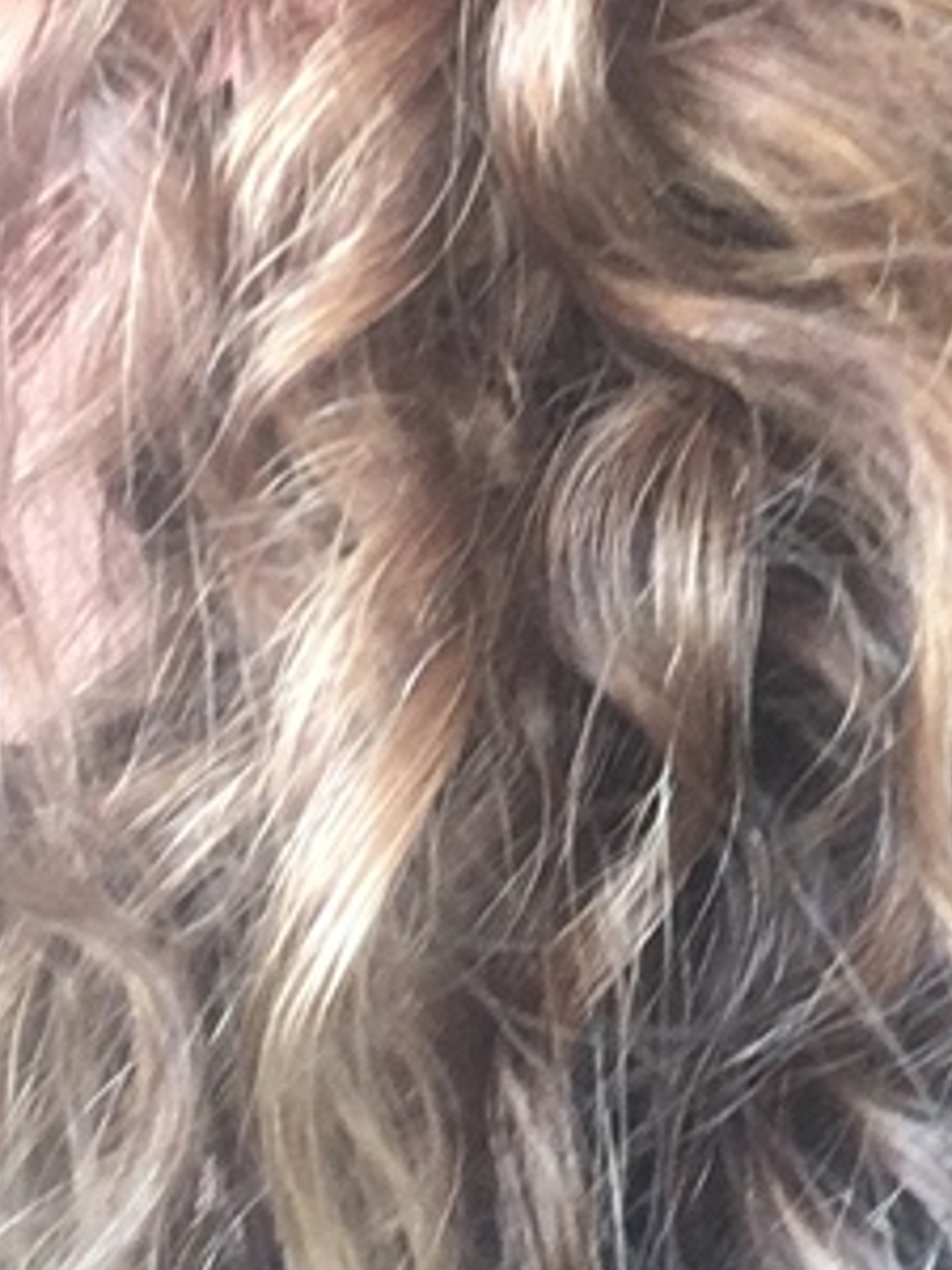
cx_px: 905
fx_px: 2273
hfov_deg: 22.9
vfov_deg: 30.9
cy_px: 389
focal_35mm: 62
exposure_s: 1/33
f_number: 2.4
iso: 125
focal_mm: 2.15
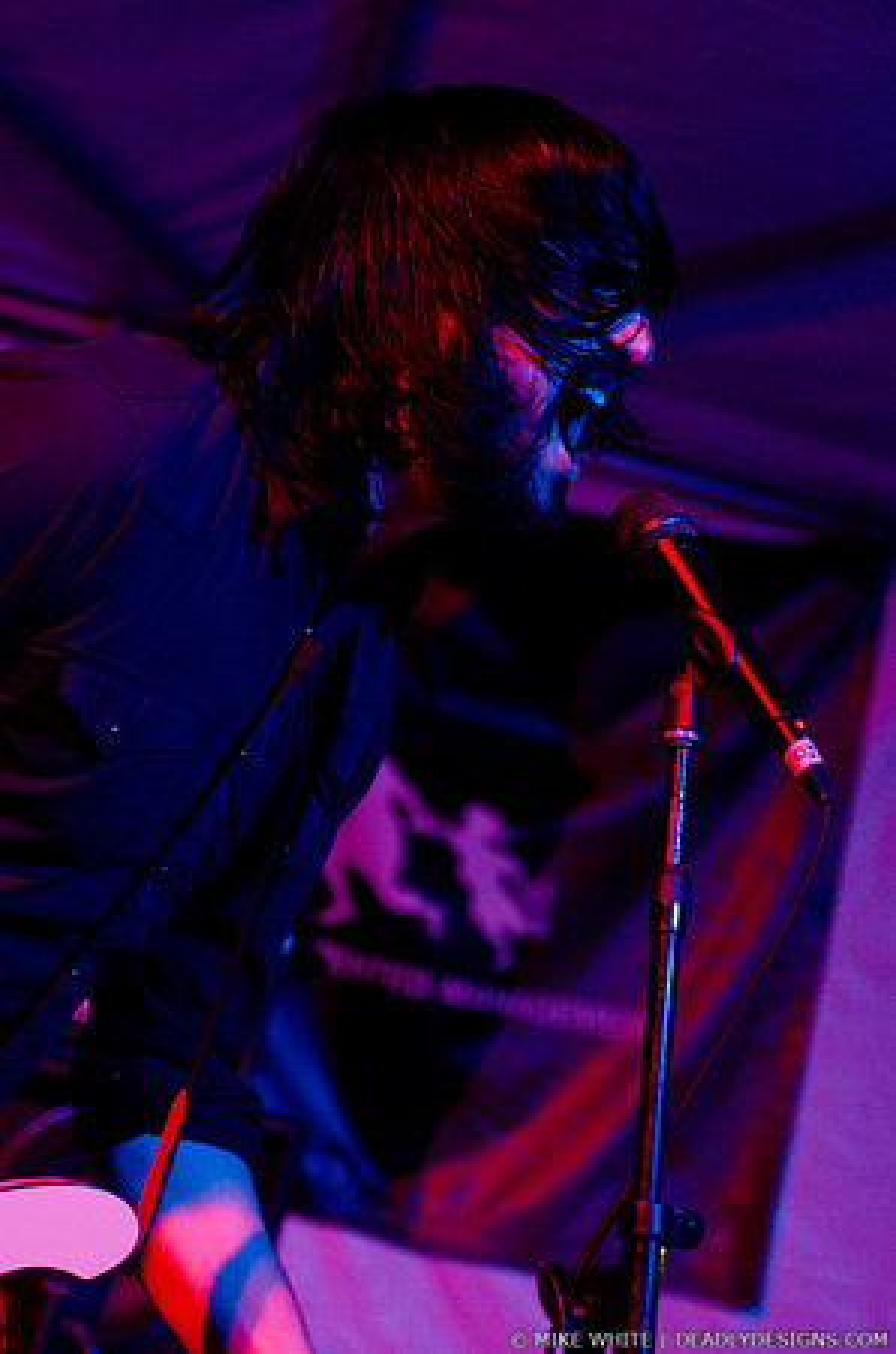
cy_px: 677
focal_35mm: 87
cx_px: 448
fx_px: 3263
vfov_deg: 23.4
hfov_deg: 15.6
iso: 1250
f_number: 2.8
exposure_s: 1/160
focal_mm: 58
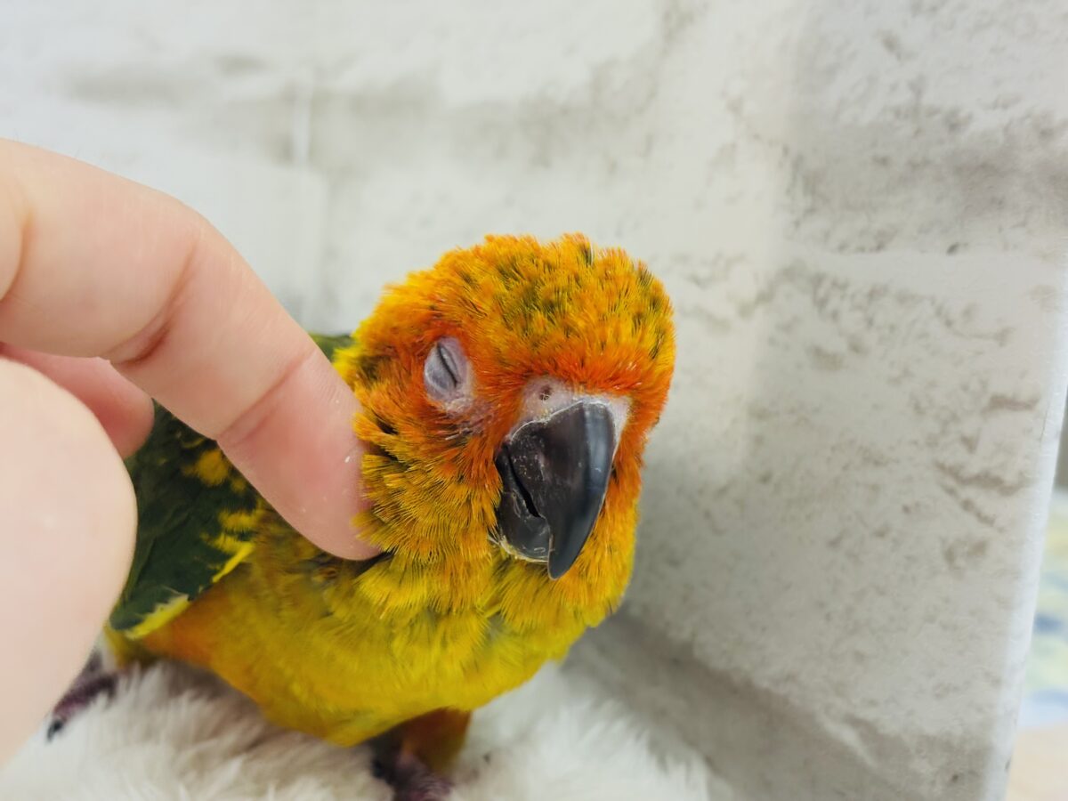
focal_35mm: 52
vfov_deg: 28.0
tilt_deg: -8.7
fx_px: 1604
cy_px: 400
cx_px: 534
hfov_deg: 36.8
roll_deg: -4.2
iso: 125
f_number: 1.6
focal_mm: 5.96
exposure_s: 1/100
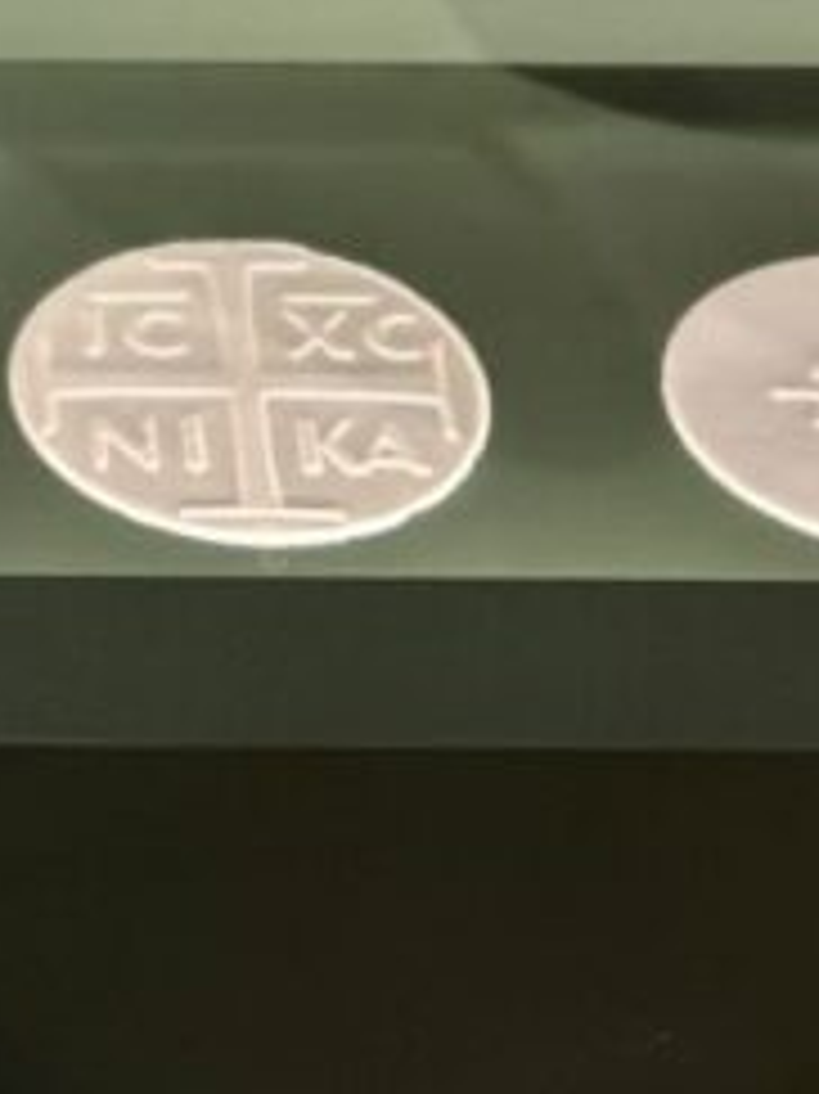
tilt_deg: -24.6
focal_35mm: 202
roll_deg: -0.2
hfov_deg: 7.3
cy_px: -1099
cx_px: -324
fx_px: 6378
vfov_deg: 9.2
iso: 800
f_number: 1.78
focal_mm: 6.86
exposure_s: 1/30
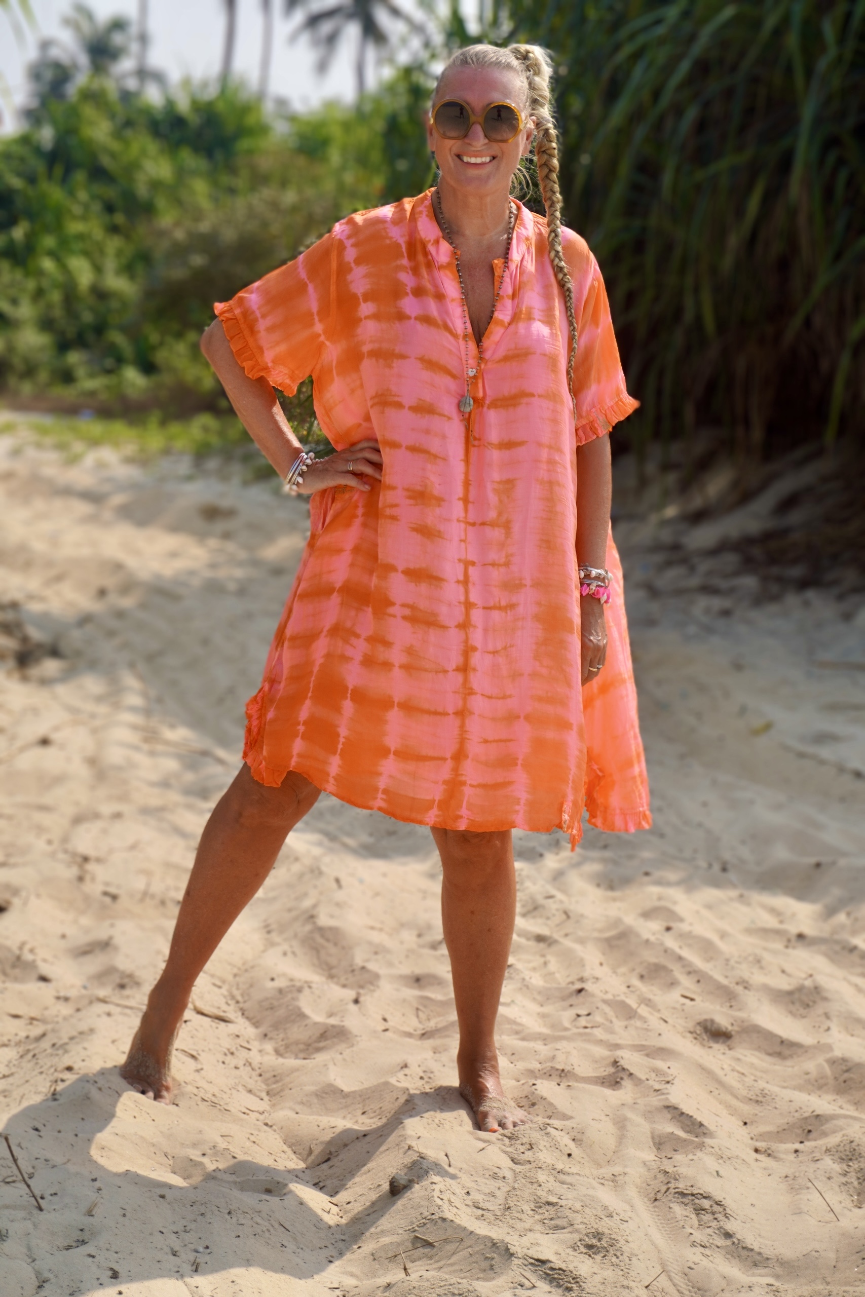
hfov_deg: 18.2
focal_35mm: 75
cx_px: 432
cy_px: 648
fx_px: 2703
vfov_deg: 27.0
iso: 100
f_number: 5.6
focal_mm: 50
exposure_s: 1/640
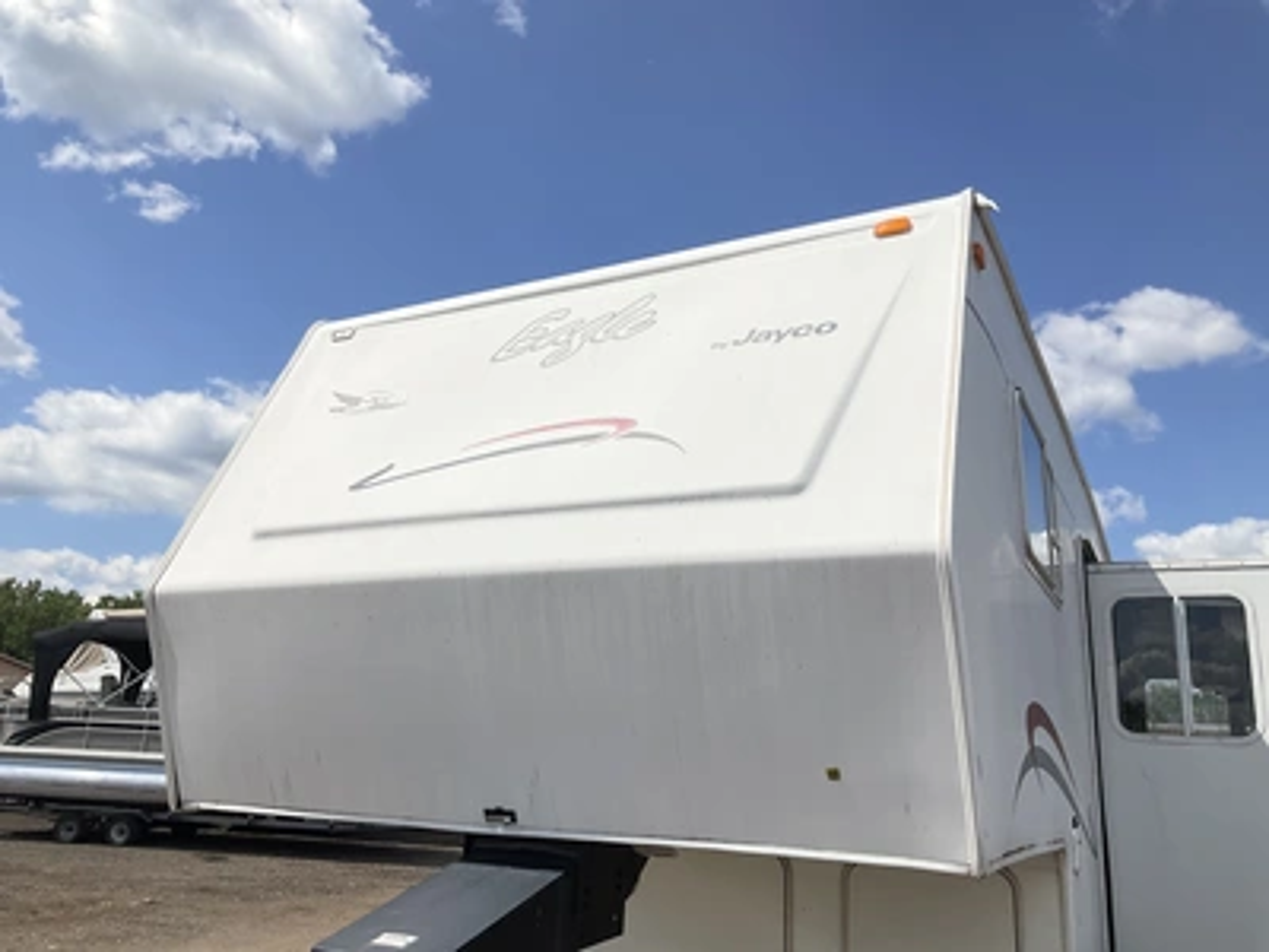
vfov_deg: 48.2
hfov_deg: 61.7
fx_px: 1063
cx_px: 634
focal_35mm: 29
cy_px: 476
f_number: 1.8
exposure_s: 1/4785
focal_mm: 3
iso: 25
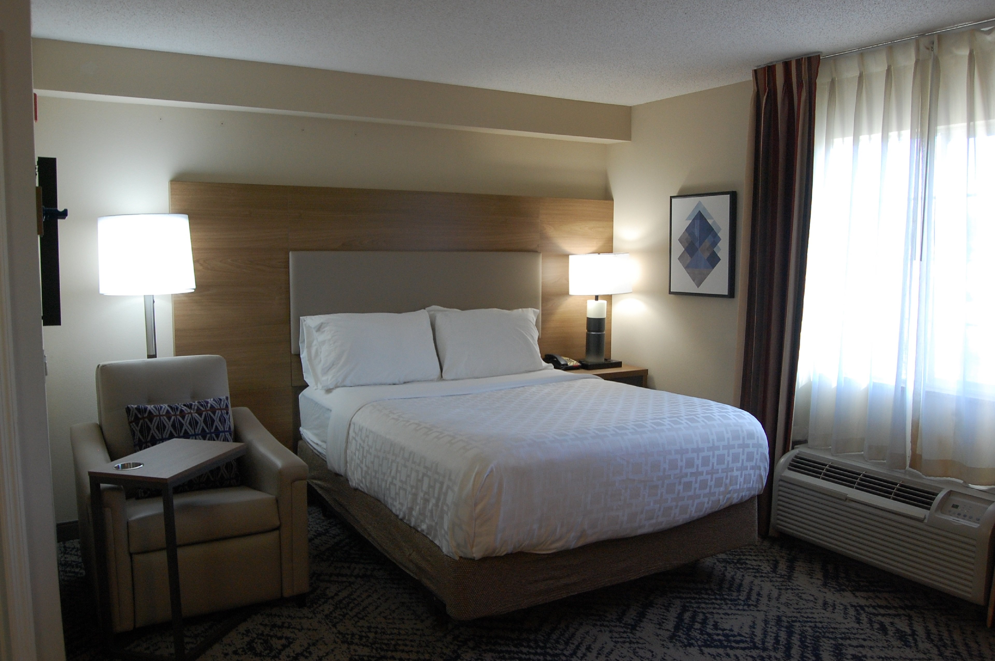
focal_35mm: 27
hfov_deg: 67.4
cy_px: 330
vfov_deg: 47.8
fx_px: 746
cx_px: 498
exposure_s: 1/30
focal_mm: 18
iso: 720
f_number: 7.1
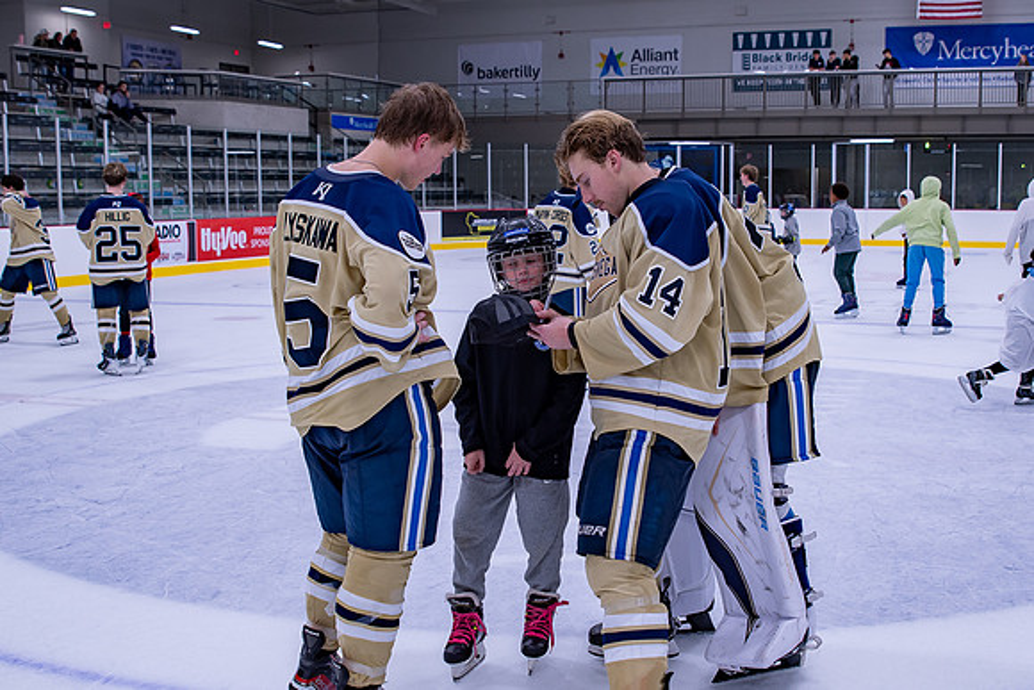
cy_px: 367
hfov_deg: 44.1
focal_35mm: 44
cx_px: 548
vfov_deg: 30.2
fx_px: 1277
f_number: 3.5
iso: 125
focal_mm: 24
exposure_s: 1/250
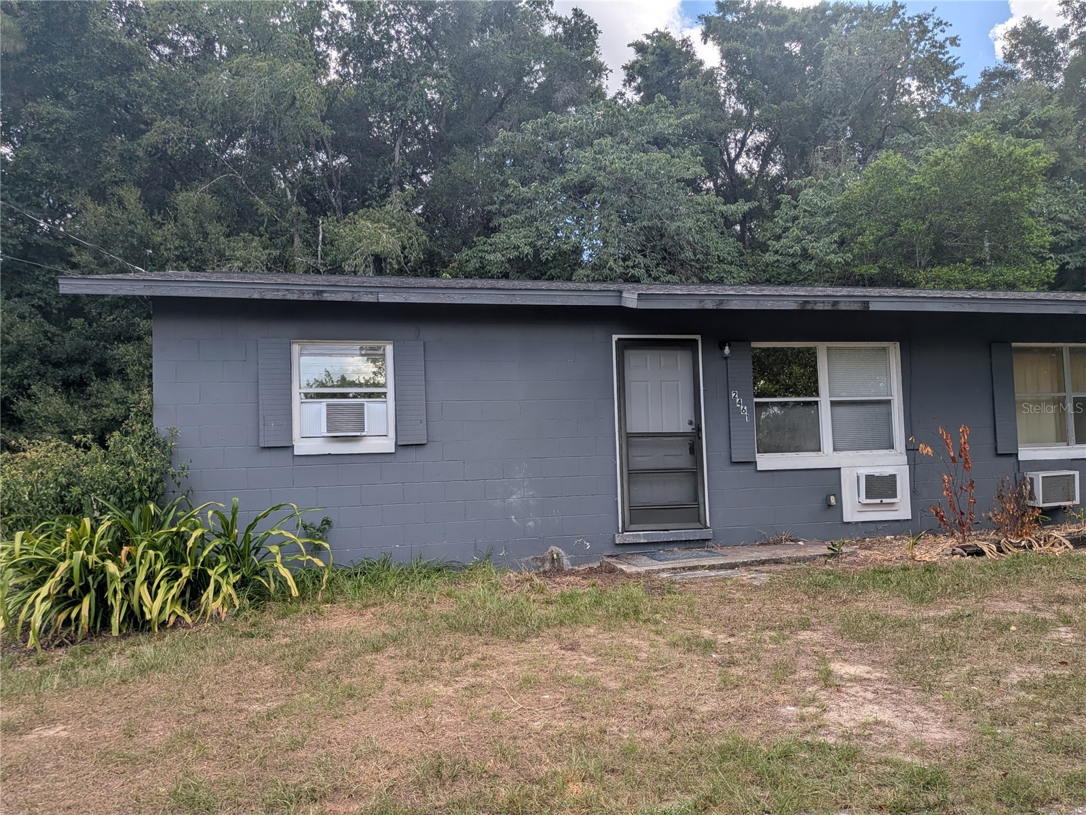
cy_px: 408
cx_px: 543
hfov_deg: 71.6
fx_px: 753
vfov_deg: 56.8
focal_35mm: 24
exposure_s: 1/1025
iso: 28
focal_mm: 4.53
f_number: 1.7
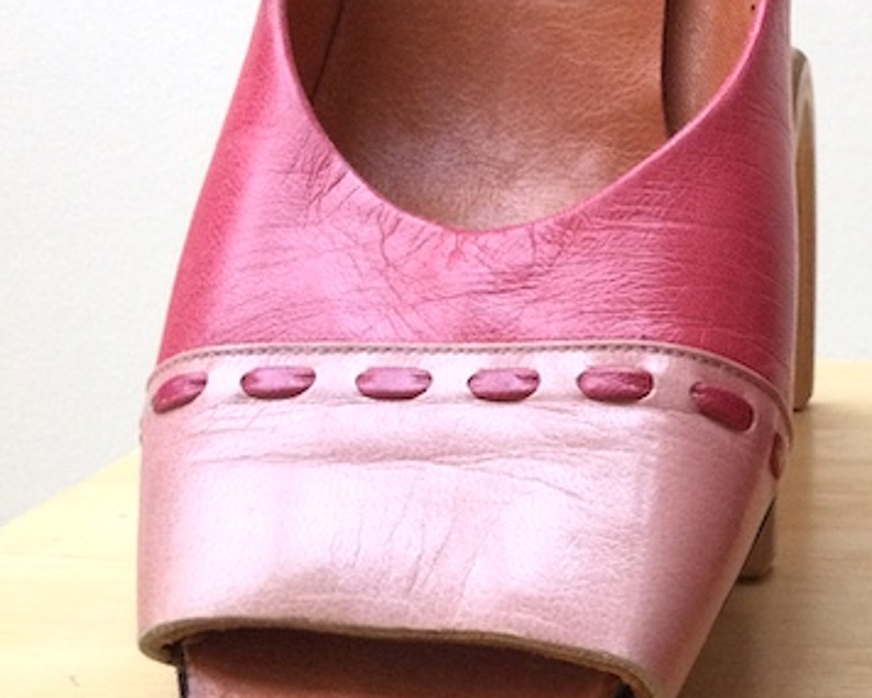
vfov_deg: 22.5
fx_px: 1755
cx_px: 833
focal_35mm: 68
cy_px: 416
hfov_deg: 26.7
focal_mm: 3.3
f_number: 2.4
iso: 100
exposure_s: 1/30
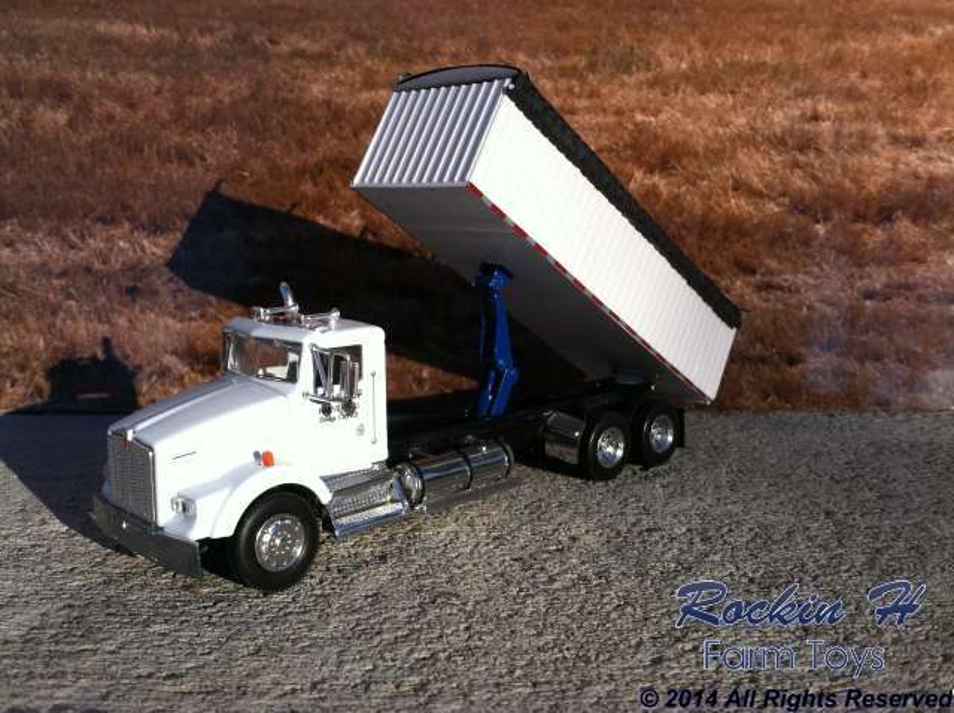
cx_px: 477
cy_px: 356
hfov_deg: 52.7
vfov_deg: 40.6
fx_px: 963
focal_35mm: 35
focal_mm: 3.85
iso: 80
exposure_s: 1/625
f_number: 2.8
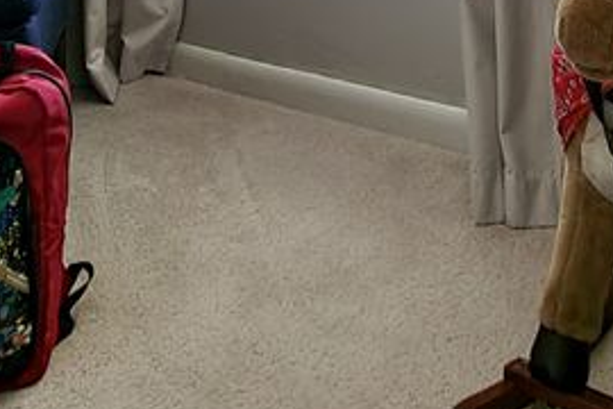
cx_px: 331
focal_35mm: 60
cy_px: -389
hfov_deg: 33.4
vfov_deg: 17.1
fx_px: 1022
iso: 160
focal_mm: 1.74
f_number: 2.2
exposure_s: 1/8
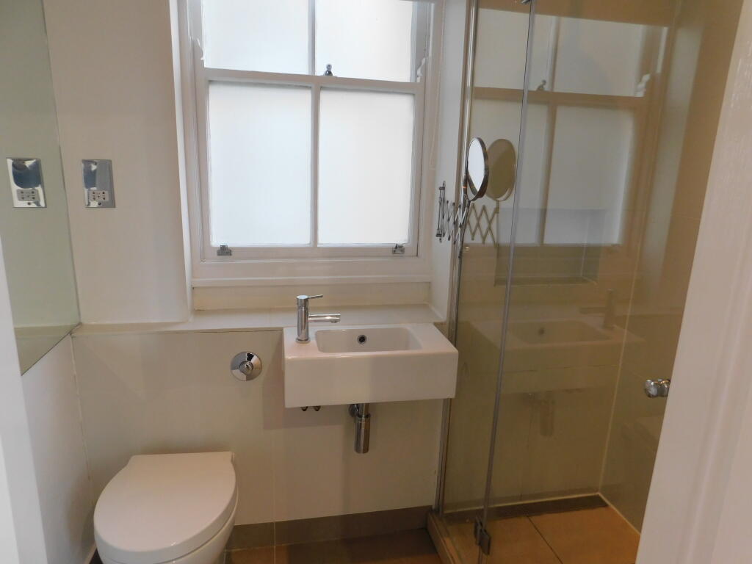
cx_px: 376
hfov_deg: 73.9
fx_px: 500
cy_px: 282
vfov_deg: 58.9
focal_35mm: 23
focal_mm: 4
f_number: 3
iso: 280
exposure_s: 1/30
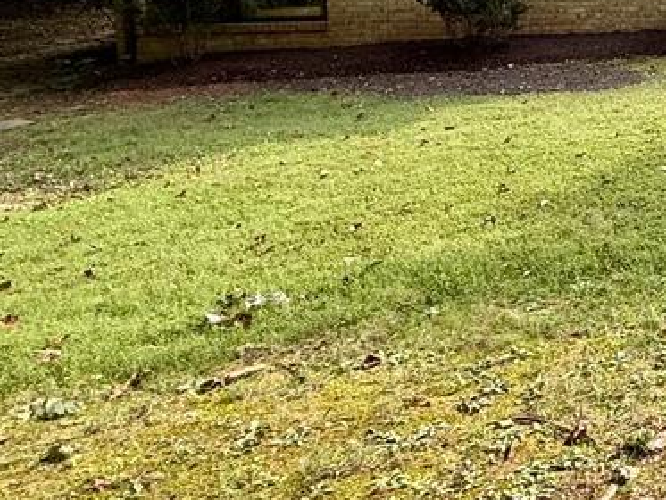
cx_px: 1043
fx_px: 1039
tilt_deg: -3.0
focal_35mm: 54
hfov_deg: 25.2
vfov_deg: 25.3
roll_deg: +0.0
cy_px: -34
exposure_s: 1/180
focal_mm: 2.22
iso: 50
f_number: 2.2
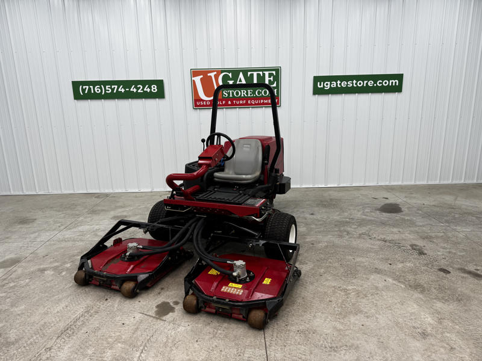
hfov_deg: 71.6
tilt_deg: -14.2
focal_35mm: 24
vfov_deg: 56.8
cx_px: 241
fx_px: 334
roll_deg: +1.1
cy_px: 180
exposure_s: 1/120
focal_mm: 6.76
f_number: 1.78
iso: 50
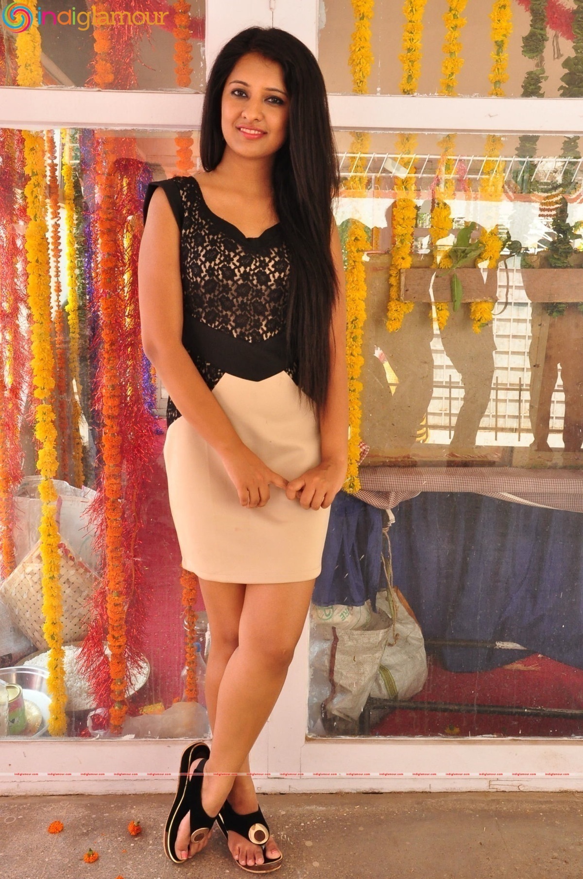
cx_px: 292
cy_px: 440
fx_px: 877
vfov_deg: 53.2
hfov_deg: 36.8
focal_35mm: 36
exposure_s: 1/125
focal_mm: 24
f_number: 10
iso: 1250
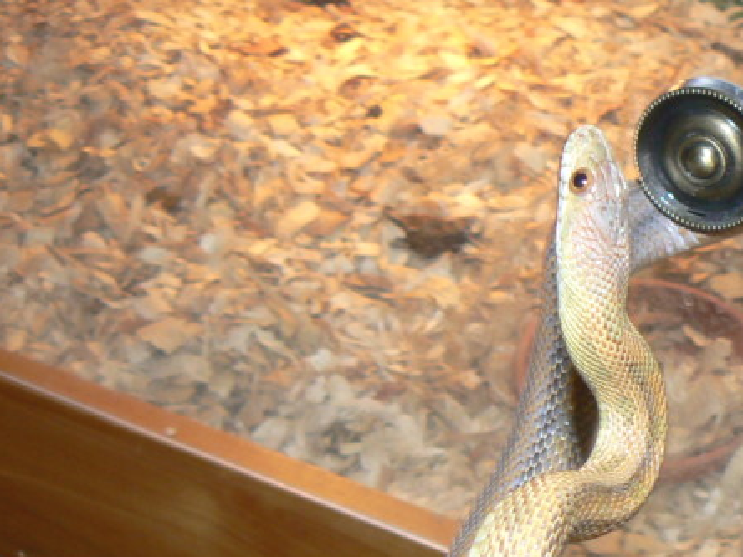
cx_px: 686
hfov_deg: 23.4
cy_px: 468
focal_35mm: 81
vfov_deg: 18.0
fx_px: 1739
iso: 100
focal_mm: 6
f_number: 2.8
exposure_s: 1/30
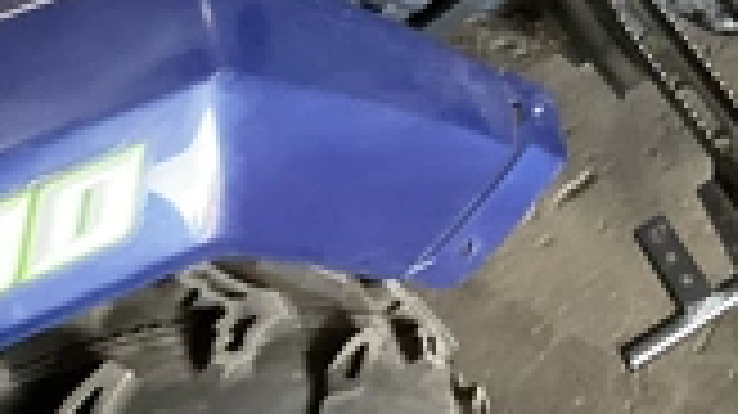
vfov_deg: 14.7
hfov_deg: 24.8
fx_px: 1506
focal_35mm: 77
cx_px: 891
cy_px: -180
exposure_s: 1/40
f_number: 1.8
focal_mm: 3
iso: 250
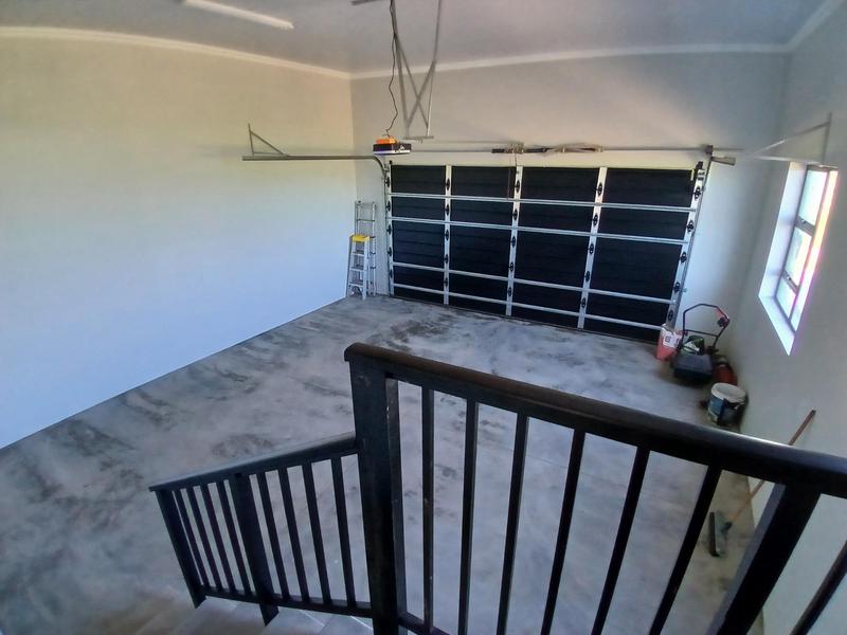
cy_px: 318
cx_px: 424
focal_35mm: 17
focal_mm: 1.4
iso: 160
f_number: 2.2
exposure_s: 1/33.3
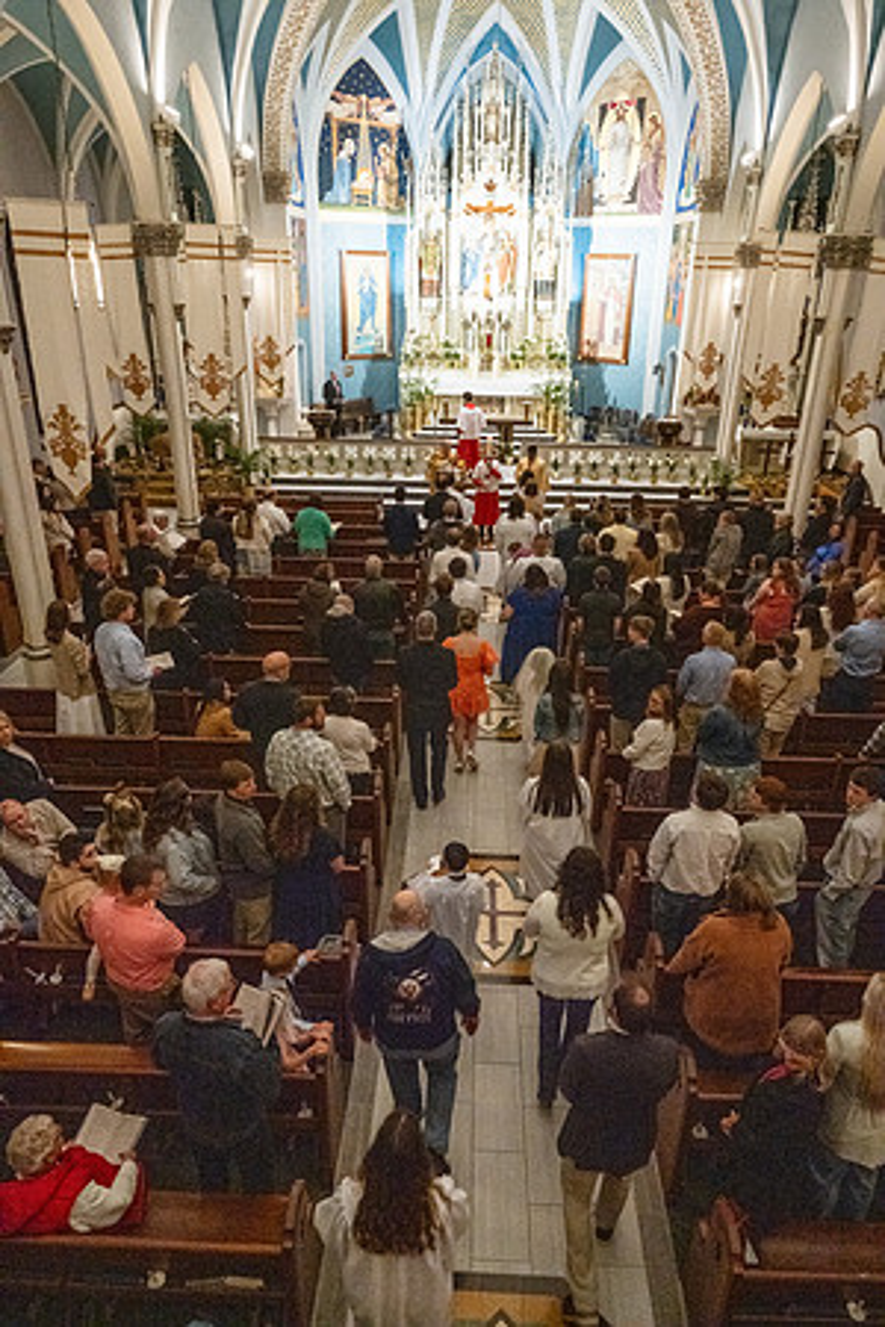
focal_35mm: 24
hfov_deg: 53.1
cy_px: 664
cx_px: 442
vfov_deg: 73.7
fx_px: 885
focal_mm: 24
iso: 5000
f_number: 11
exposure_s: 1/60
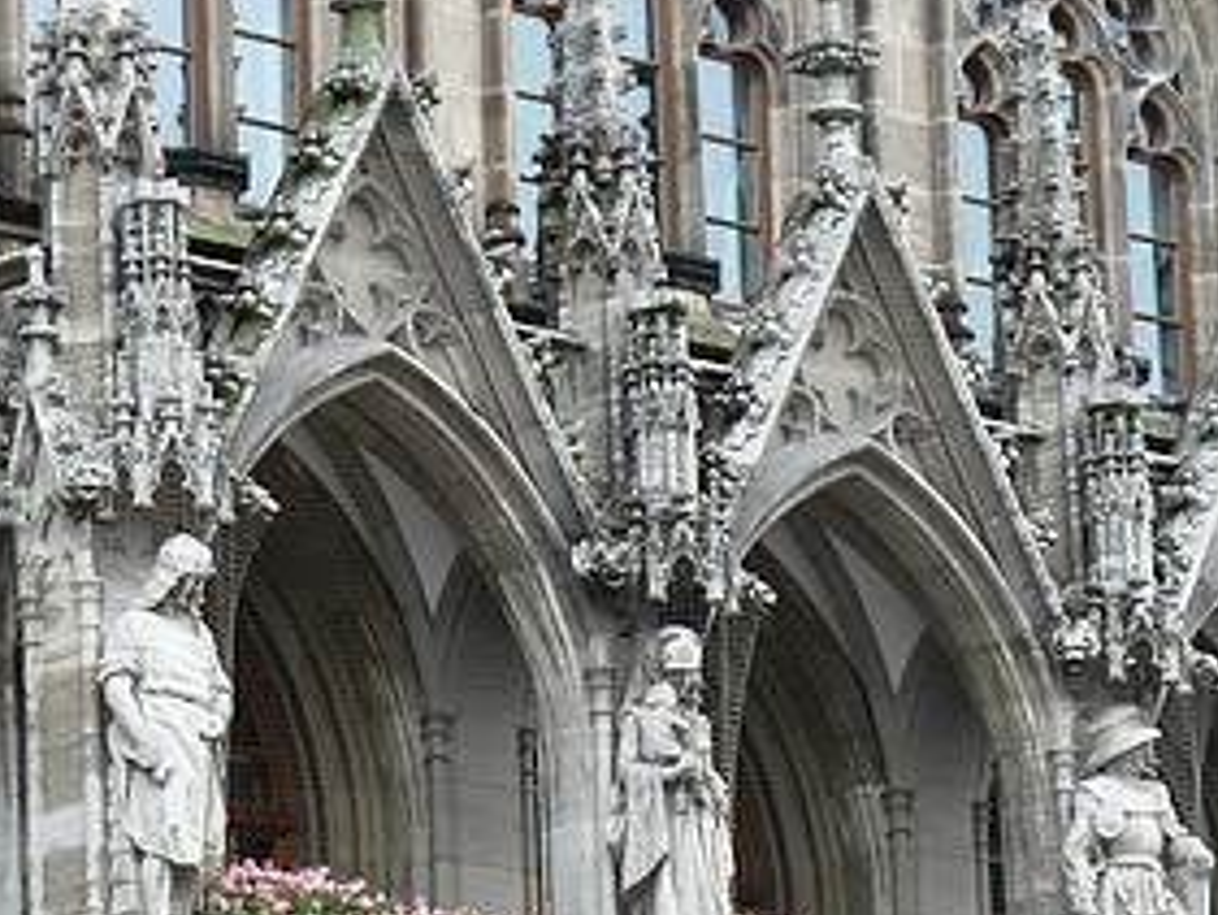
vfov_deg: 5.6
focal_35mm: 264
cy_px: 492
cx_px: 650
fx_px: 9293
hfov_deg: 7.5
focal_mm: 21
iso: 80
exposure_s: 1/125
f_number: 4.4
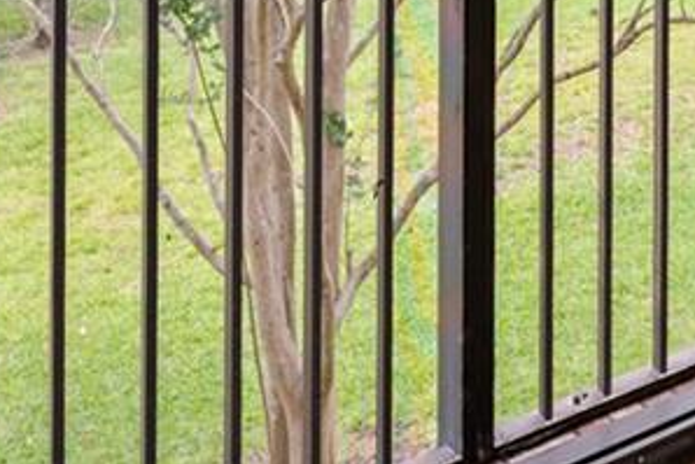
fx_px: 1449
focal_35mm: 75
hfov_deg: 23.8
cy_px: -456
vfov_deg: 15.0
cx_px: 903
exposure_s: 1/80
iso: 200
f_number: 4.5
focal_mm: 14
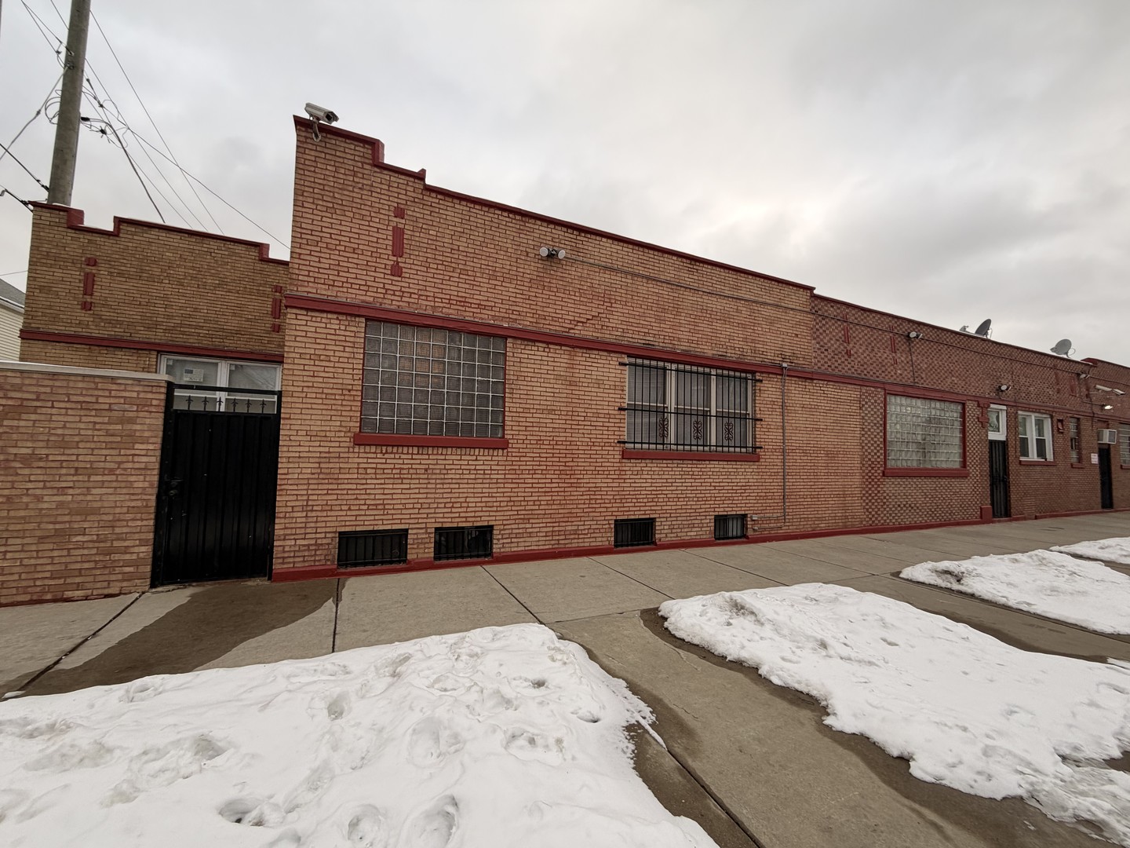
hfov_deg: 102.1
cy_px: 424
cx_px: 565
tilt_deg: +6.3
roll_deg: +0.0
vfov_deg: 85.7
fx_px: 457
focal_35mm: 14
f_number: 2.2
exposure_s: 1/163
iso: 40
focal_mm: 2.22
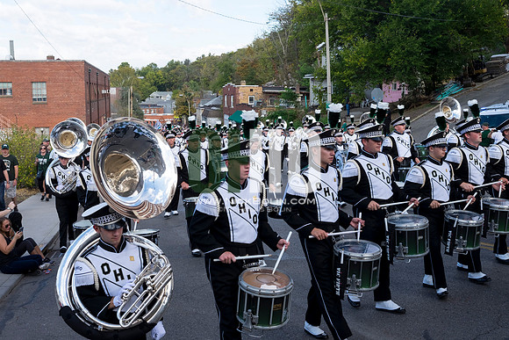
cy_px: 170
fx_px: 580
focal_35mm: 41
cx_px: 254
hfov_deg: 47.4
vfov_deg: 32.6
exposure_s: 1/320
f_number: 7.1
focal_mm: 27
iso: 400
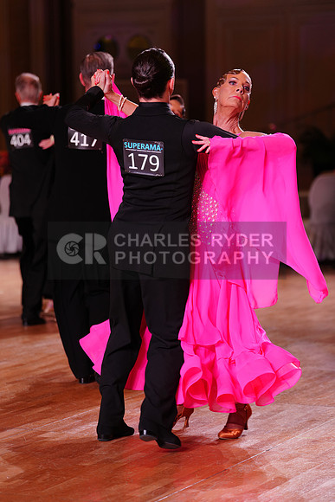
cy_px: 251
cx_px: 168
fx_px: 1534
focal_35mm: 110
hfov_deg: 12.5
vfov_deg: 18.6
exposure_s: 1/250
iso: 500
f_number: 2.8
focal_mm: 110
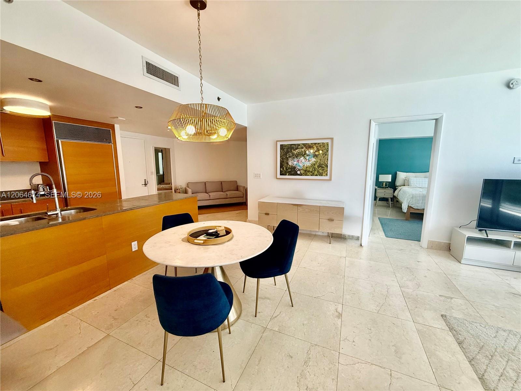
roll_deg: +0.3
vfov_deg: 85.7
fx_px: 211
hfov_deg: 102.1
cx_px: 260
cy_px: 196
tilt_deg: -8.1
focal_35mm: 14
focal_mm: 2.22
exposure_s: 1/120
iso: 160
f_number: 2.2
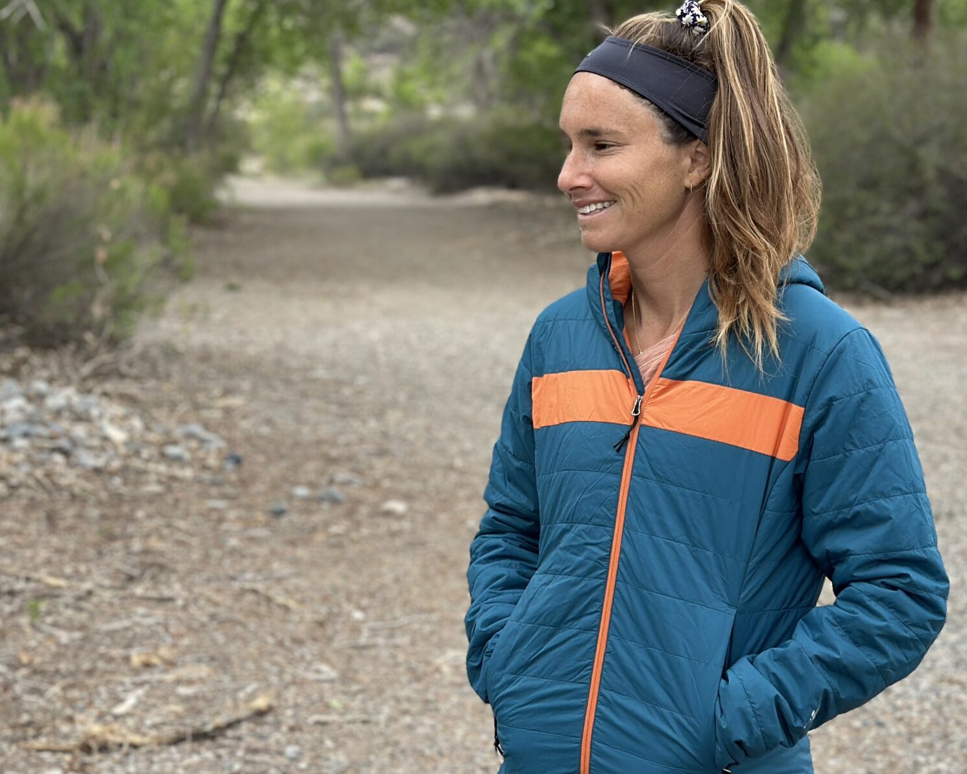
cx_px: 631
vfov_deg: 18.0
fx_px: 2432
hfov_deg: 22.4
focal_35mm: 85
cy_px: 292
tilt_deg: -3.3
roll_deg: -0.9
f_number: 1.78
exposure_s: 1/1133
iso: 80
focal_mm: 6.86
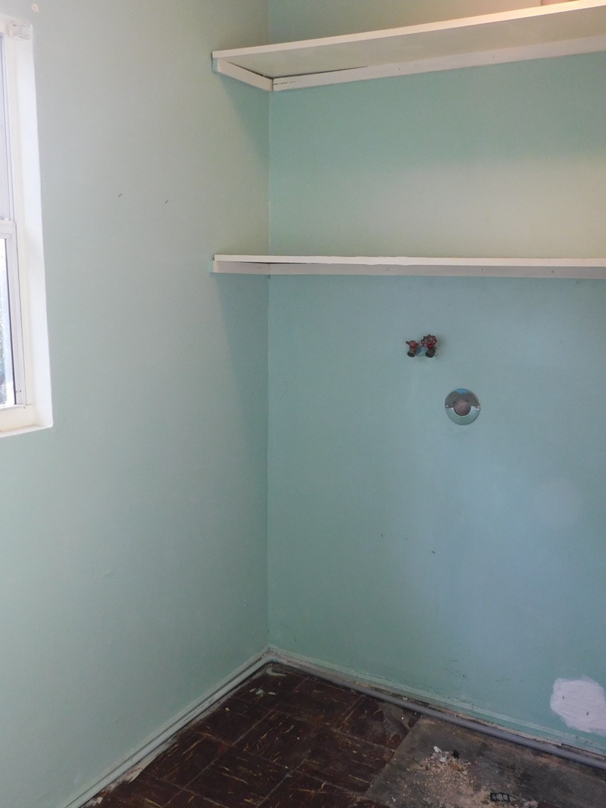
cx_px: 352
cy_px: 407
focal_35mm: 31
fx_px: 724
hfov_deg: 45.3
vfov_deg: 58.4
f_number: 3
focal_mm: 4
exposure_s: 1/30
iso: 180
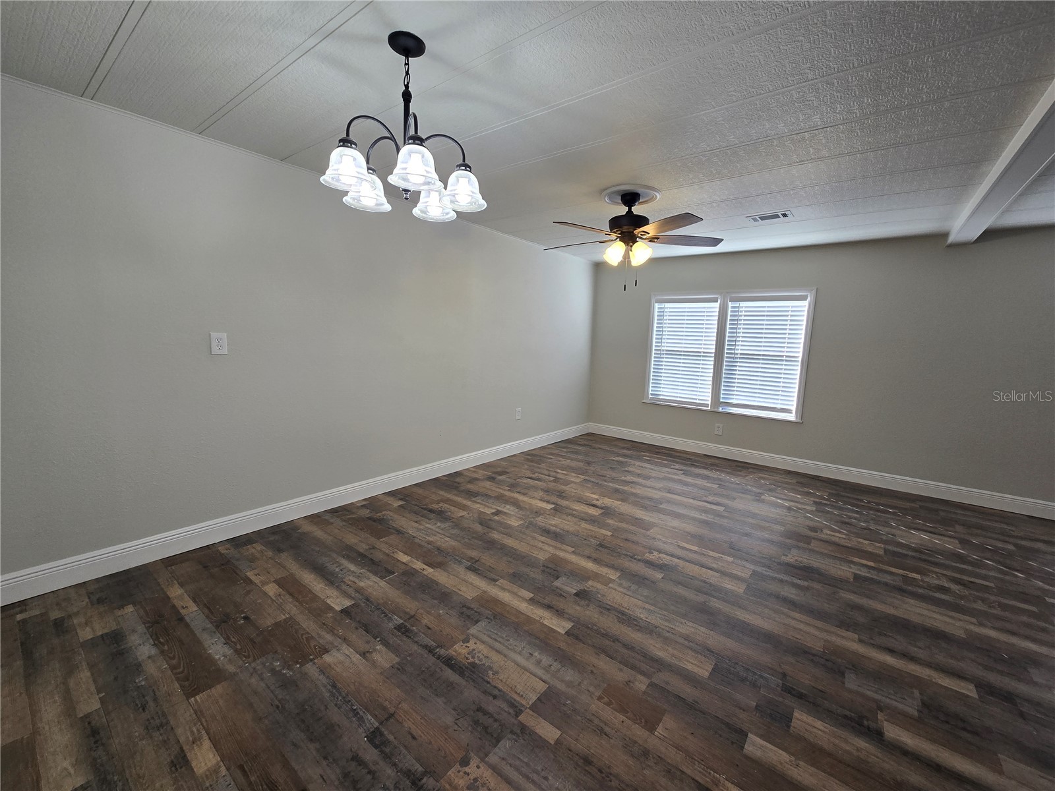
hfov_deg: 106.2
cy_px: 396
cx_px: 528
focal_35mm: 13
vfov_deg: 89.9
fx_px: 396
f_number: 2.2
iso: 50
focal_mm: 2.2
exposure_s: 1/60
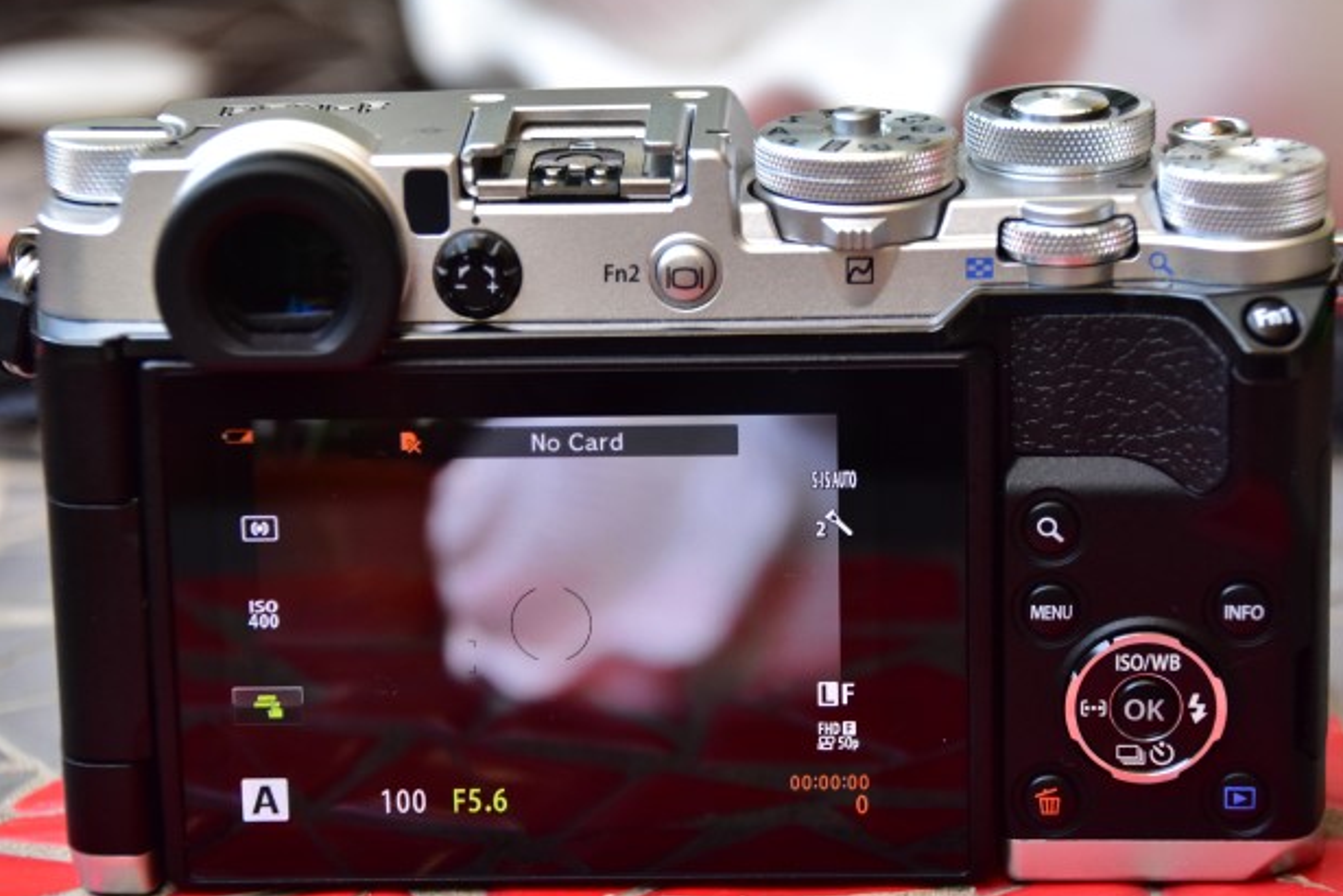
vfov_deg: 8.7
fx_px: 5894
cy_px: 494
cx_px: 714
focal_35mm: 158
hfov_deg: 13.0
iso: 1000
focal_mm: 90
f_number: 5.3
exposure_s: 1/160
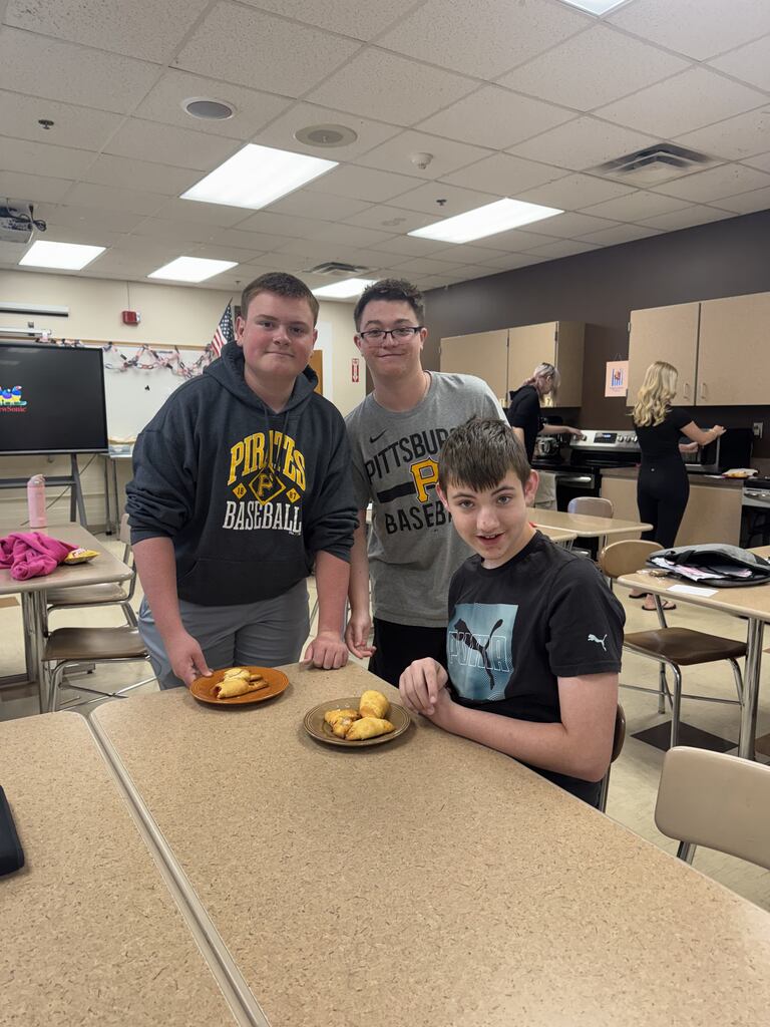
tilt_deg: -7.7
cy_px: 514
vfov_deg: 71.6
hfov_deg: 56.8
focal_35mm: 24
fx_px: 712
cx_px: 385
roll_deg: +0.4
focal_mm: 6.76
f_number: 1.78
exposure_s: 1/120
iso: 200
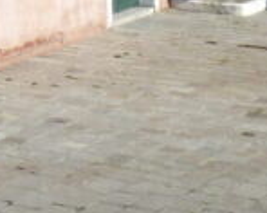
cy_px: -478
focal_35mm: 203
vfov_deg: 6.7
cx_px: -283
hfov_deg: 8.9
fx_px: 1602
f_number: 4.5
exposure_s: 1/500
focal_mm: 5
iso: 80
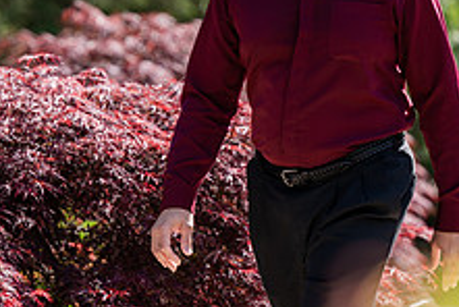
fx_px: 5349
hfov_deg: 4.9
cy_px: -9
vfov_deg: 3.3
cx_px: 280
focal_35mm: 419
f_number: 3.5
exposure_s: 1/320
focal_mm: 160
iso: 80
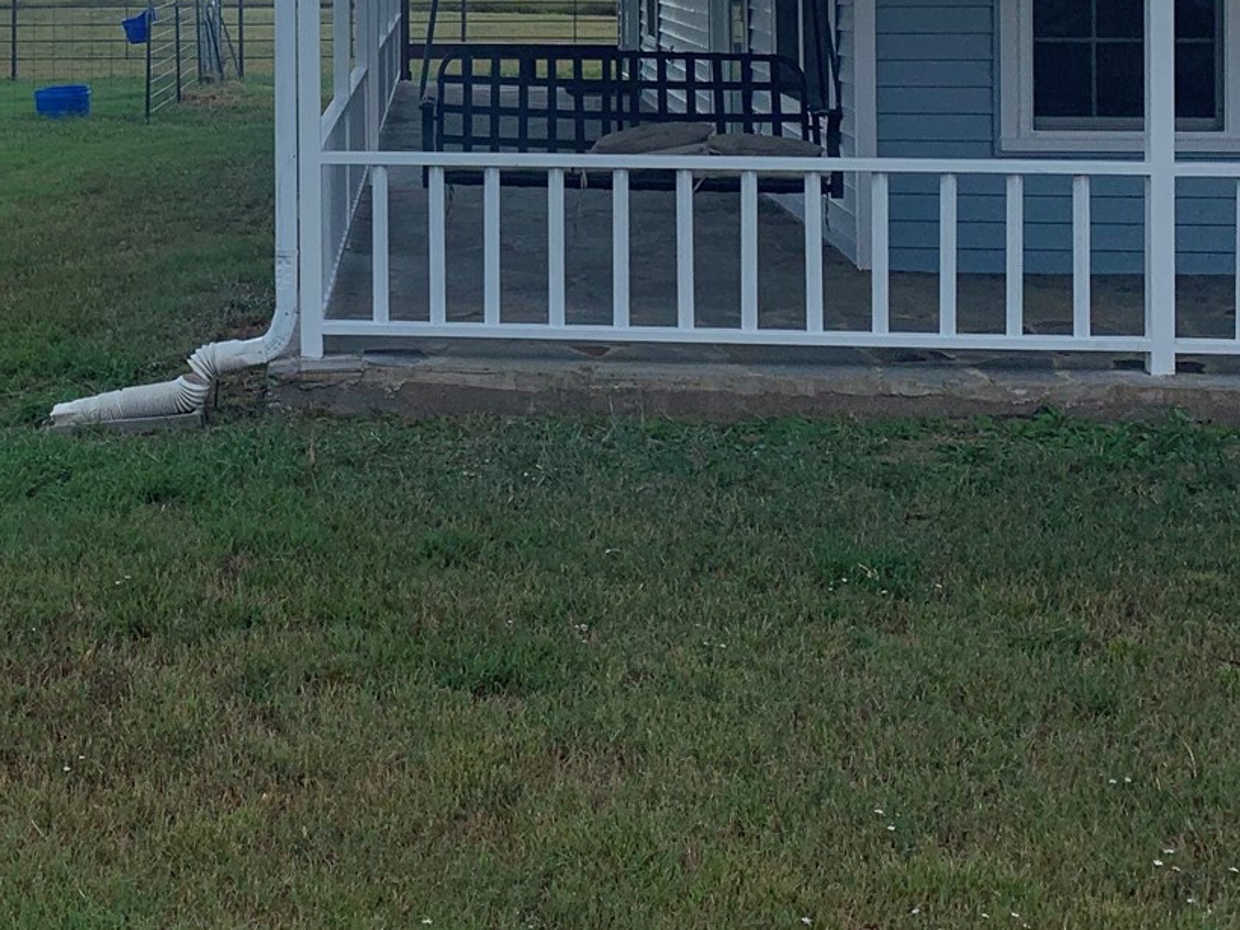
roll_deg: +0.4
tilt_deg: +1.8
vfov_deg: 21.6
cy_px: -44
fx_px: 2328
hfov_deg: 29.2
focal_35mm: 65
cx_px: 248
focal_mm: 4.25
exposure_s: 1/3401
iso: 25
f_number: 1.8
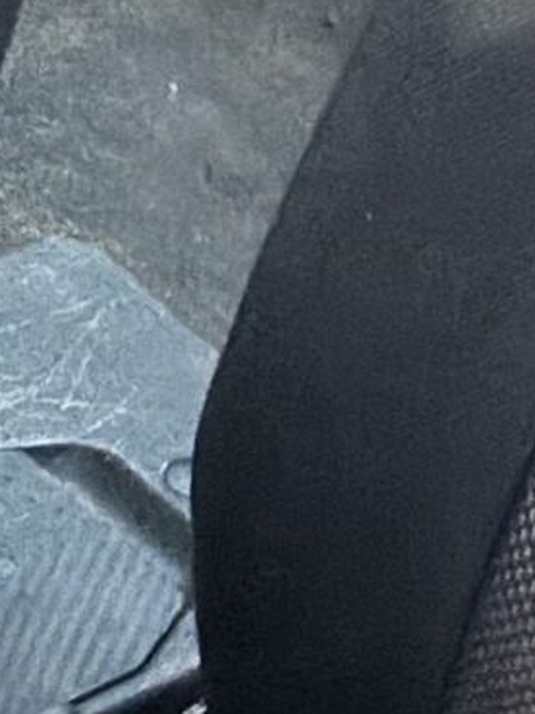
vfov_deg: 10.9
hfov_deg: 8.0
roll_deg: -6.3
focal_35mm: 180
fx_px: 3714
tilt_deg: -34.9
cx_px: -411
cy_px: 37
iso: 1600
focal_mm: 5.96
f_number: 1.6
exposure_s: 1/5
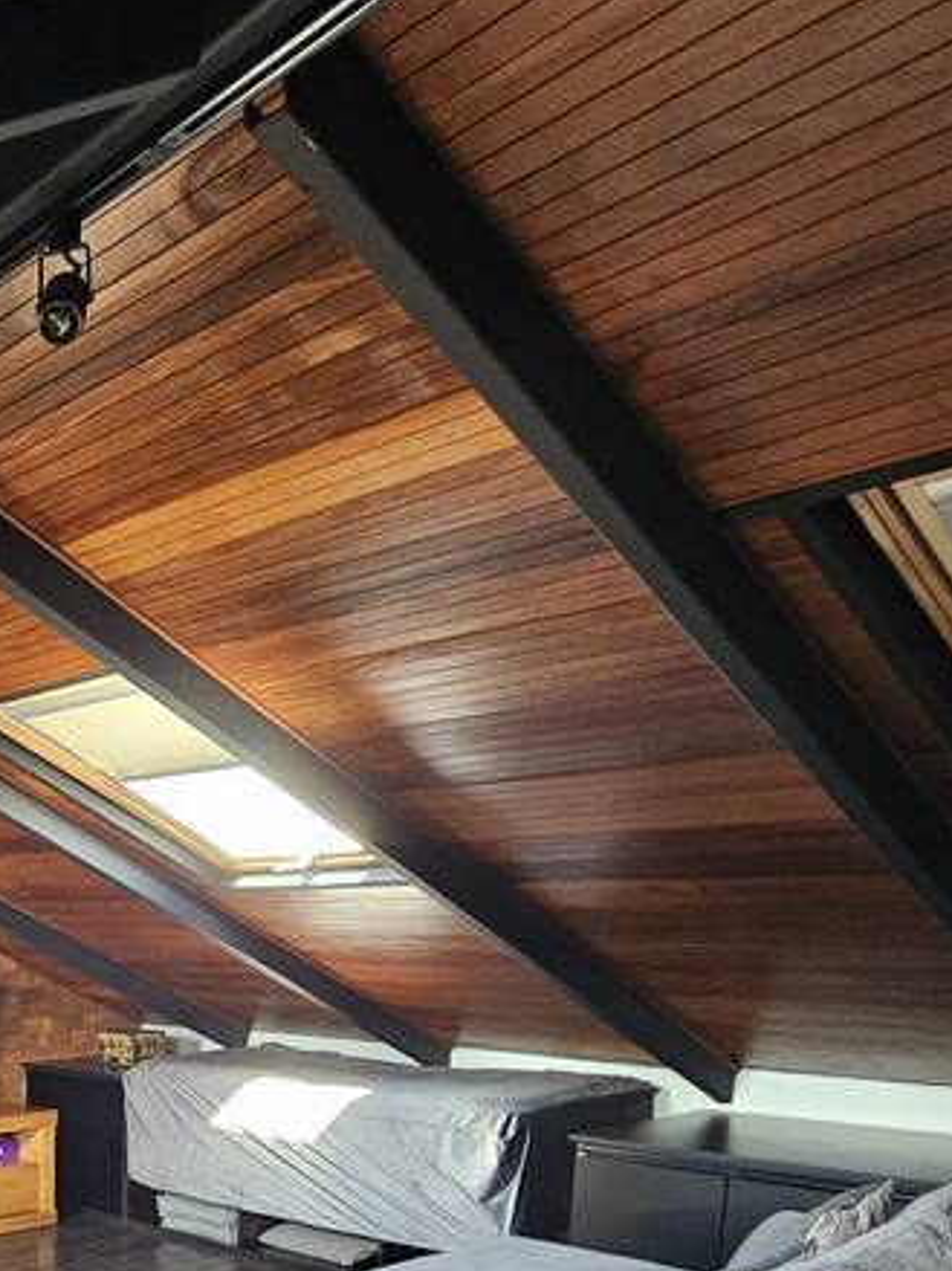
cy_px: 1225
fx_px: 1174
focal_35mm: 32
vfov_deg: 48.5
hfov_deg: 36.2
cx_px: -136
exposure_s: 1/40
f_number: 2.2
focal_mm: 2.2
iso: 320
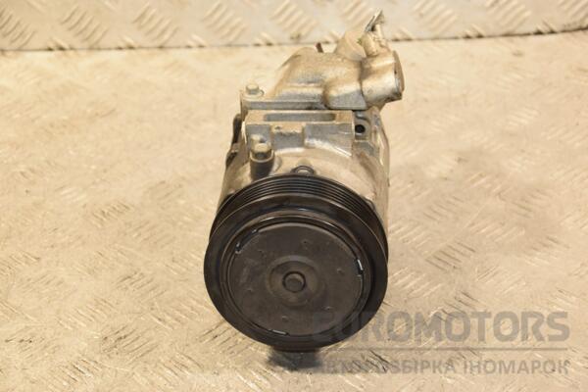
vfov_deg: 14.7
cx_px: 294
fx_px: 1519
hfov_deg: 21.9
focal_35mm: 93
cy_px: 196
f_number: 5.3
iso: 800
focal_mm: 62
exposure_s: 1/100
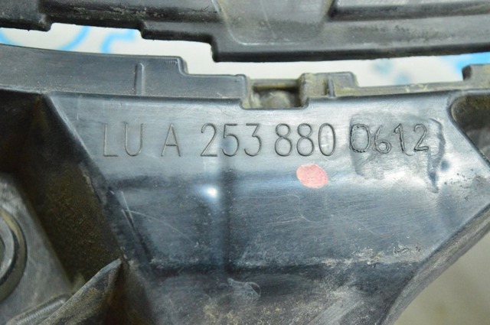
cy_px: 162
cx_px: 245
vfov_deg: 16.5
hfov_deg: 24.6
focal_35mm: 82
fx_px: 1121
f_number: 5.6
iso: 6400
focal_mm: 55
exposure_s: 1/125
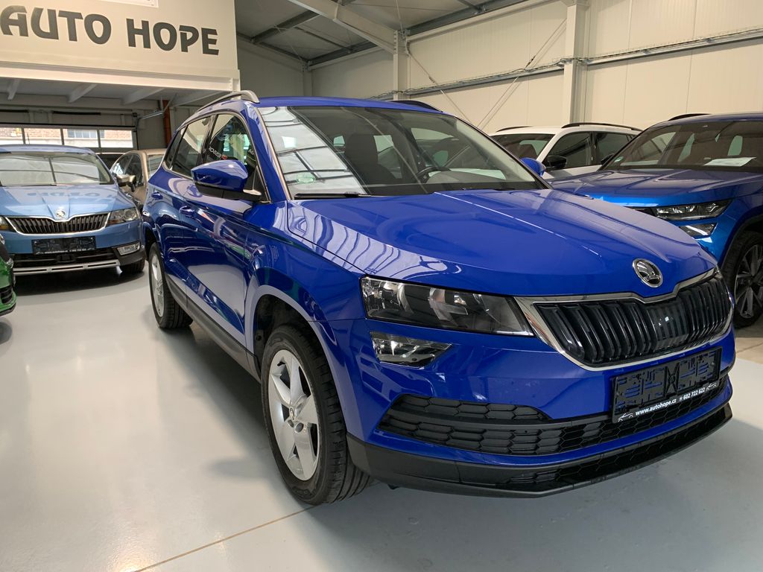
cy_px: 286
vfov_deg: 53.1
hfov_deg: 67.3
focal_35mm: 26
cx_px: 382
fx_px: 573
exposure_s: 1/60
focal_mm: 4.25
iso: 160
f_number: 1.8
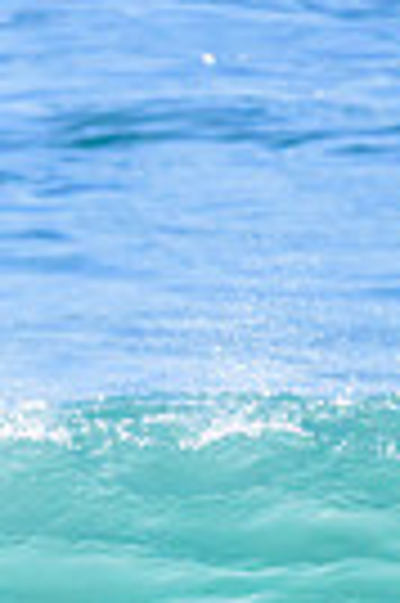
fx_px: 57778
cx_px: -674
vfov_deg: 0.6
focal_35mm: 3458
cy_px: 745
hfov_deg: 0.4
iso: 3200
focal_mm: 800
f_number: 6.3
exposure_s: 1/2000
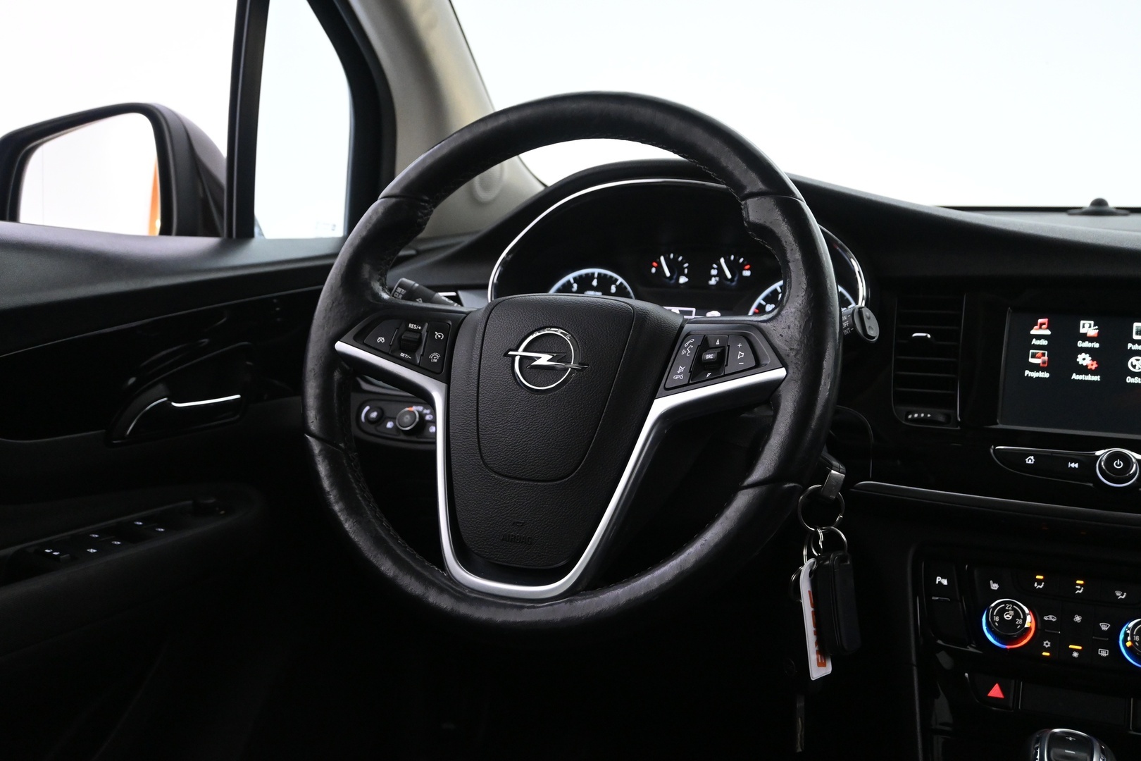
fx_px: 1093
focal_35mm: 34
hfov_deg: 55.1
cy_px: 380
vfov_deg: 38.4
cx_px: 570
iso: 3200
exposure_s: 1/40
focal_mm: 23
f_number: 4.2
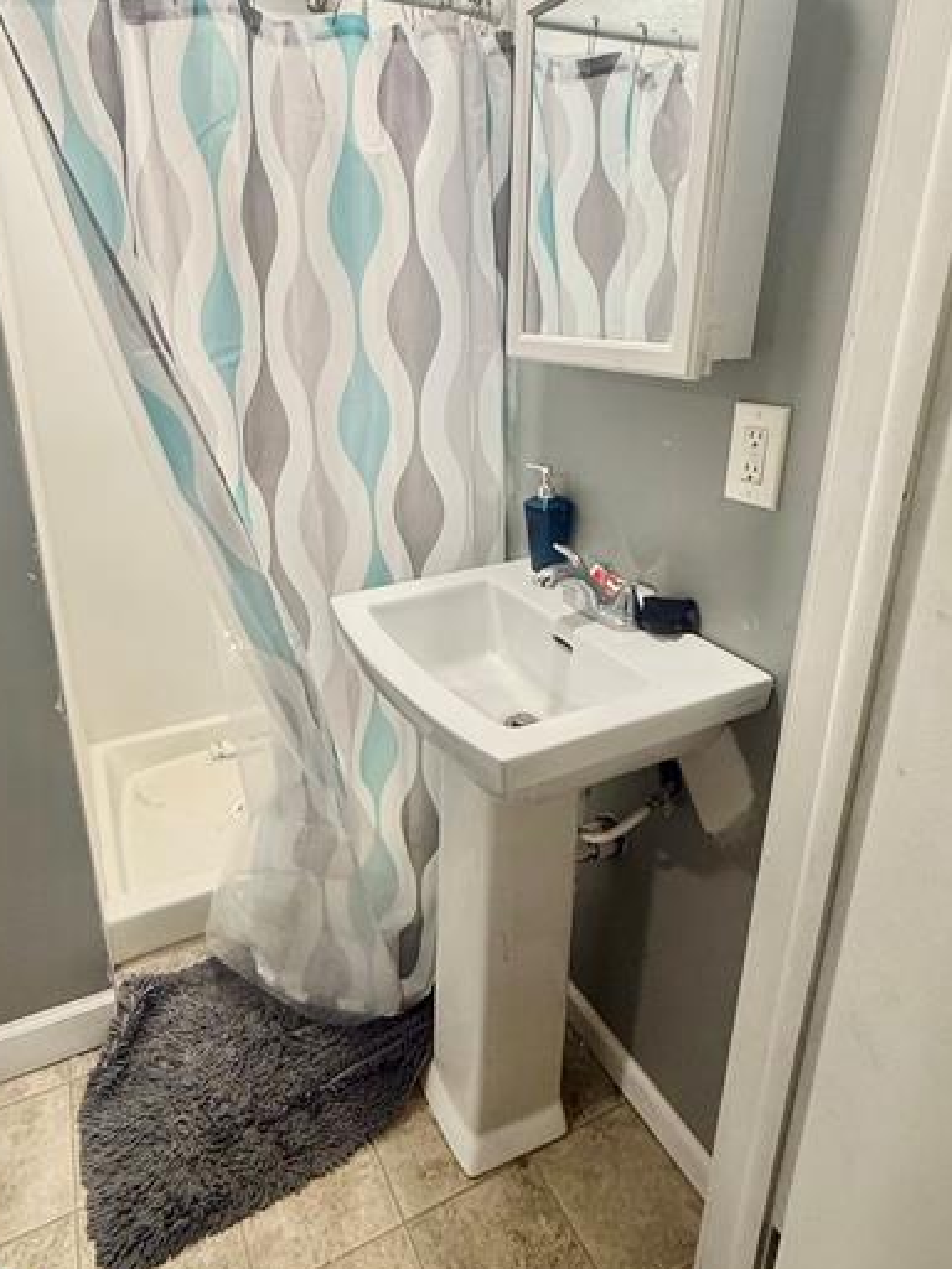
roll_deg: -0.3
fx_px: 770
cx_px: 404
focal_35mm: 21
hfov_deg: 63.1
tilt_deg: -16.6
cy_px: 550
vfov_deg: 78.6
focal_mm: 2.22
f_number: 2.2
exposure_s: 1/120
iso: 125
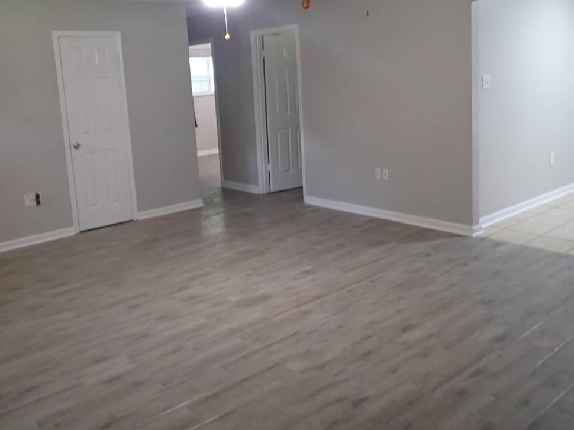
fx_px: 547
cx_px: 265
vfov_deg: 42.7
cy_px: 170
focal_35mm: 33
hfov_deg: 55.3
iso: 250
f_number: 2
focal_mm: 4.5
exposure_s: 1/30
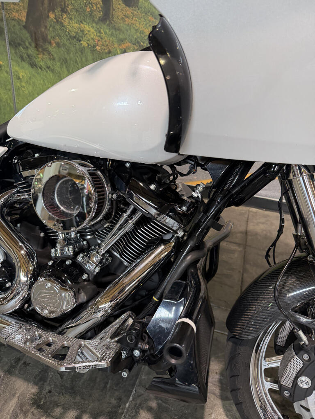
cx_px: 158
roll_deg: -8.9
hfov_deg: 56.8
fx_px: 291
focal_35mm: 24
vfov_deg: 71.6
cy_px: 210
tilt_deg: -24.5
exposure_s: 1/120
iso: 160
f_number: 1.78
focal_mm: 6.76
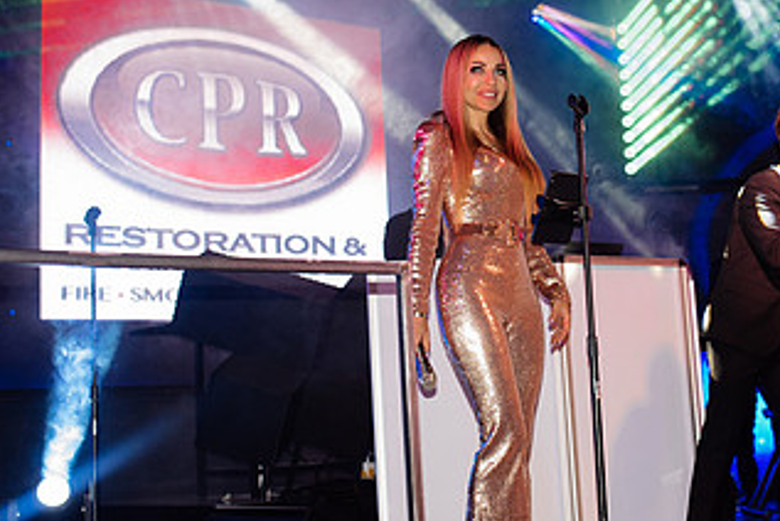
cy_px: 156
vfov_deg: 21.2
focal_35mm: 64
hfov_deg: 31.0
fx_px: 1388
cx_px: 556
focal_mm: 35
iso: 640
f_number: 2.8
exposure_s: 1/200
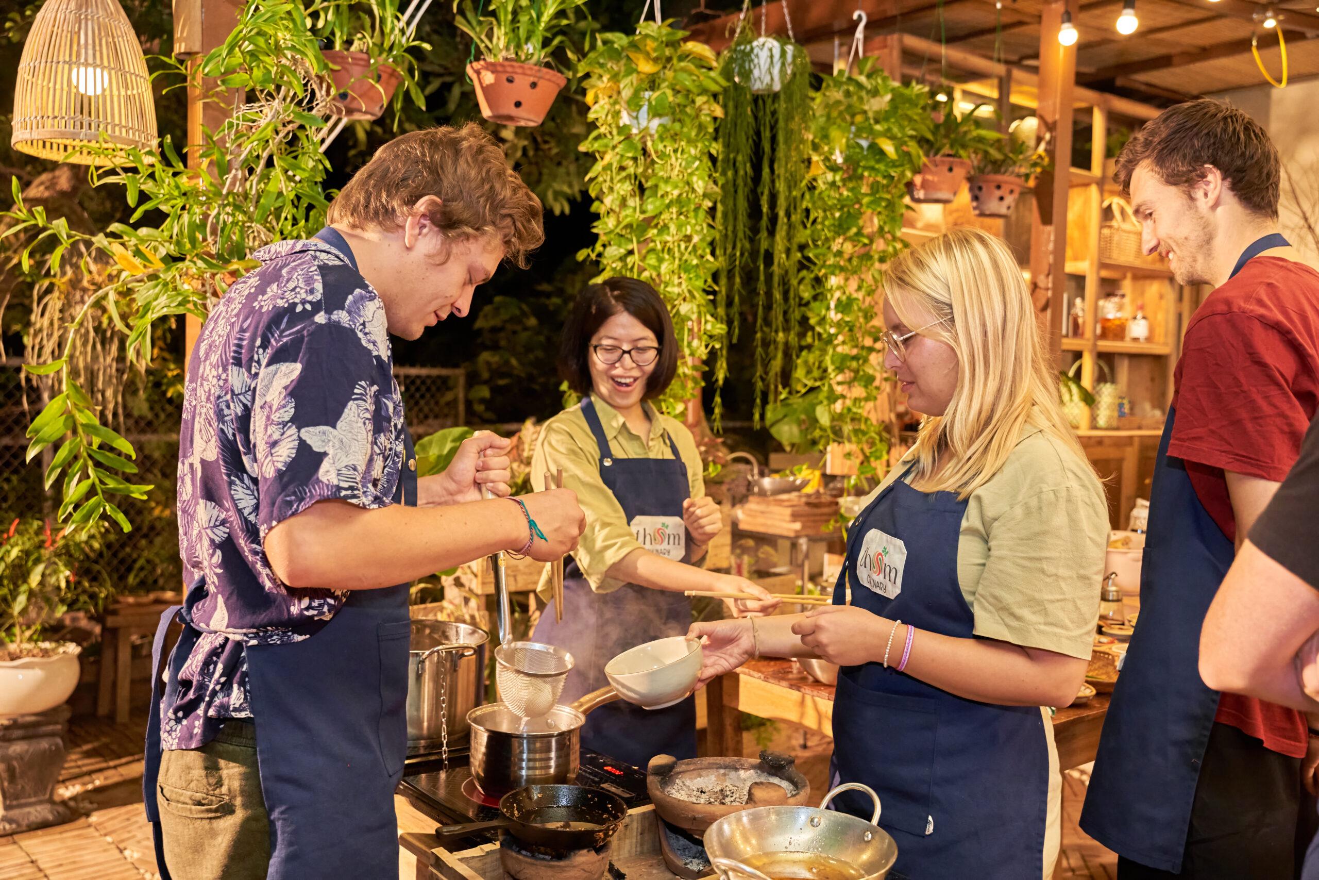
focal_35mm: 34
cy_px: 440
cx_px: 660
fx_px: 1249
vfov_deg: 38.8
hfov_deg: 55.7
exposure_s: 1/200
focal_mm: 34.1
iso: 2000
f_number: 4
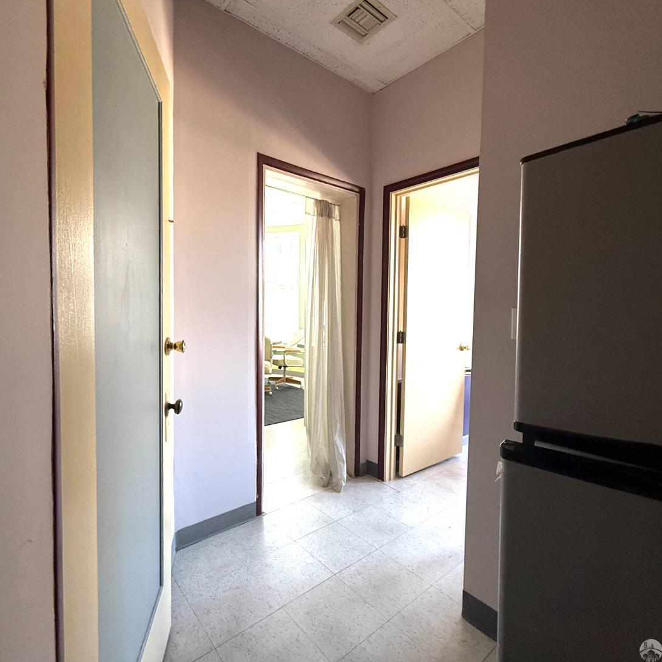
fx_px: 368
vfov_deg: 84.0
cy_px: 323
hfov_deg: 83.4
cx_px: 281
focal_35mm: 17
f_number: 2.2
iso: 200
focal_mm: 2.22
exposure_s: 1/120
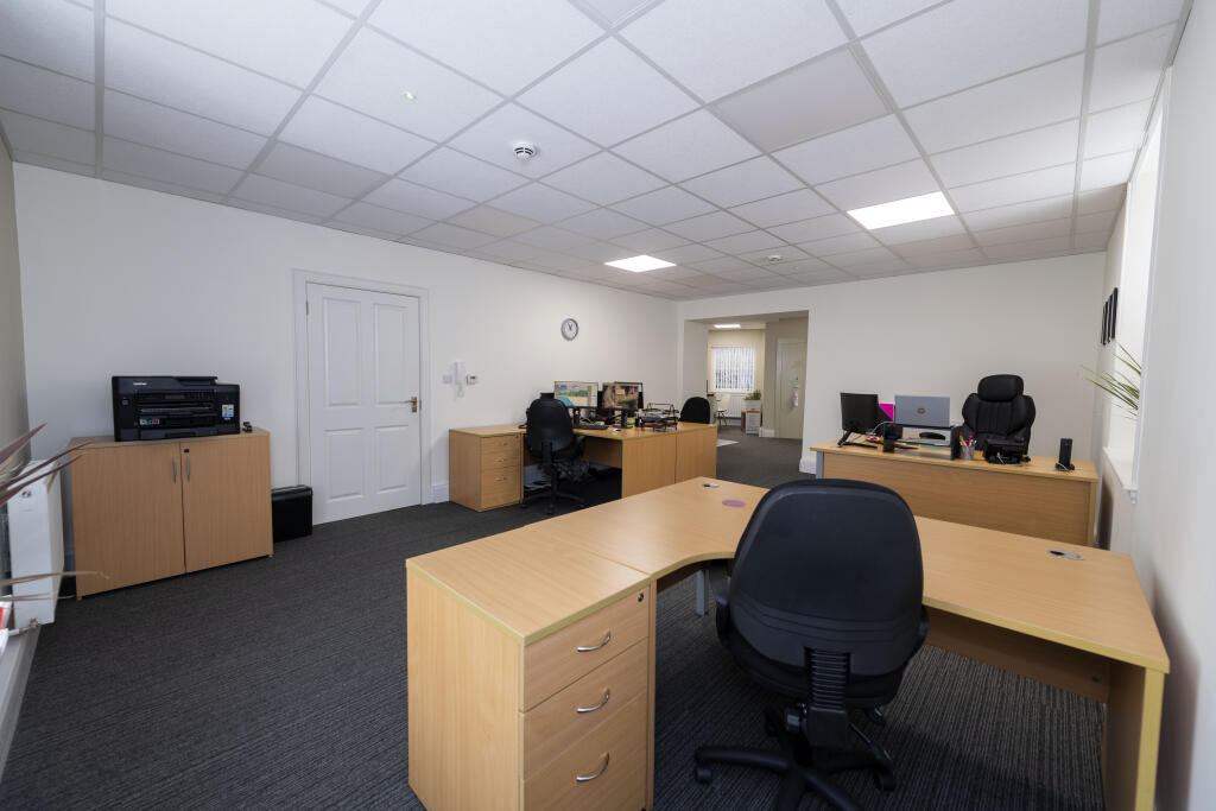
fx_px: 473
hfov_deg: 104.2
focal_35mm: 14
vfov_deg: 81.2
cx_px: 608
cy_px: 406
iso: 320
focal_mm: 14
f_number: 8
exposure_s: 1/30
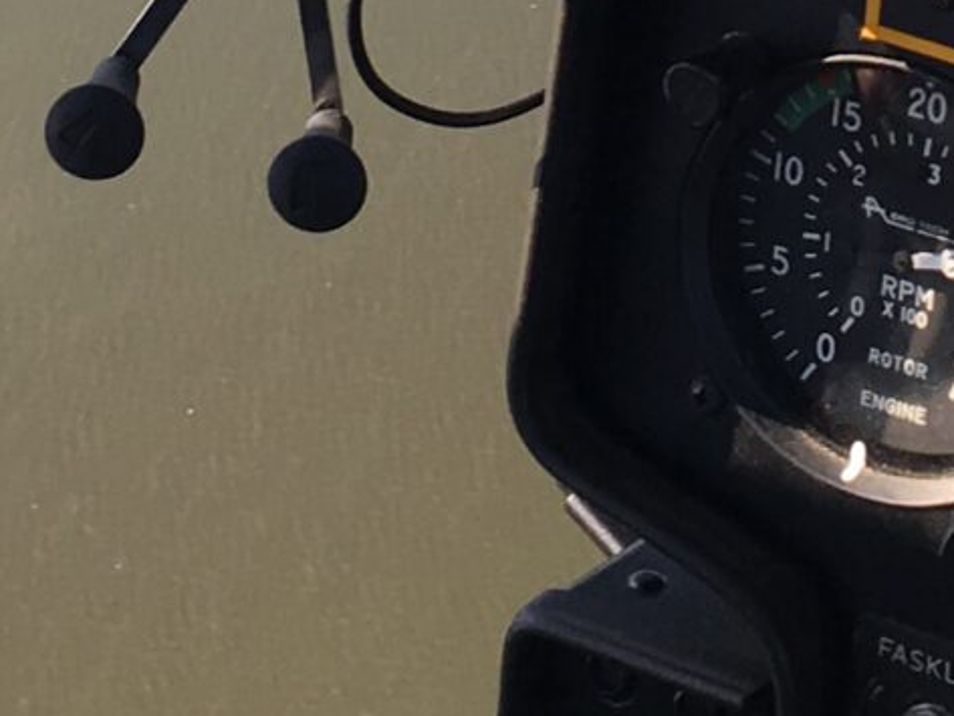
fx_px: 4328
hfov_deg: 12.6
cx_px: 512
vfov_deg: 8.9
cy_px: -750
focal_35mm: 157
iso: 25
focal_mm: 4.15
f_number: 2.2
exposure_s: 1/388
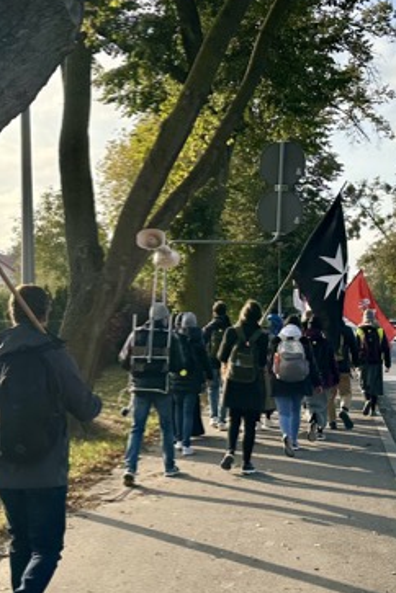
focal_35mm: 33
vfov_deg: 57.0
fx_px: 544
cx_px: 124
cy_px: 341
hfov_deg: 39.4
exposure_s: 1/2525
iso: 80
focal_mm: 6.86
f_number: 1.78
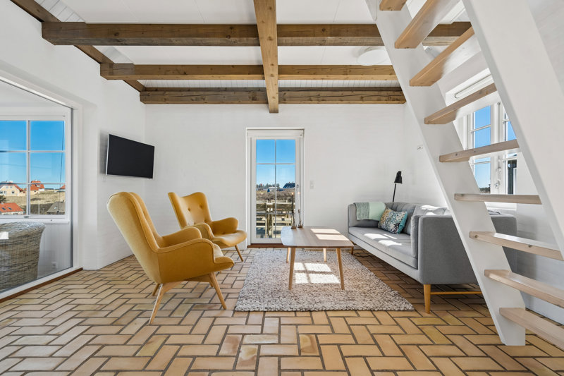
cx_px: 282
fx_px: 266
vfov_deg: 70.4
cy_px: 188
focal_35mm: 17
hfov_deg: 93.3
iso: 400
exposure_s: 1/125
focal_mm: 17
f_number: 8
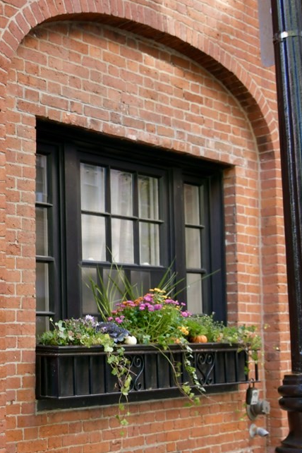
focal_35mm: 51
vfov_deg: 38.2
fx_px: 642
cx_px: -140
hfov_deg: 22.3
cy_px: 323
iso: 320
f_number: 5
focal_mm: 16
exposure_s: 1/100
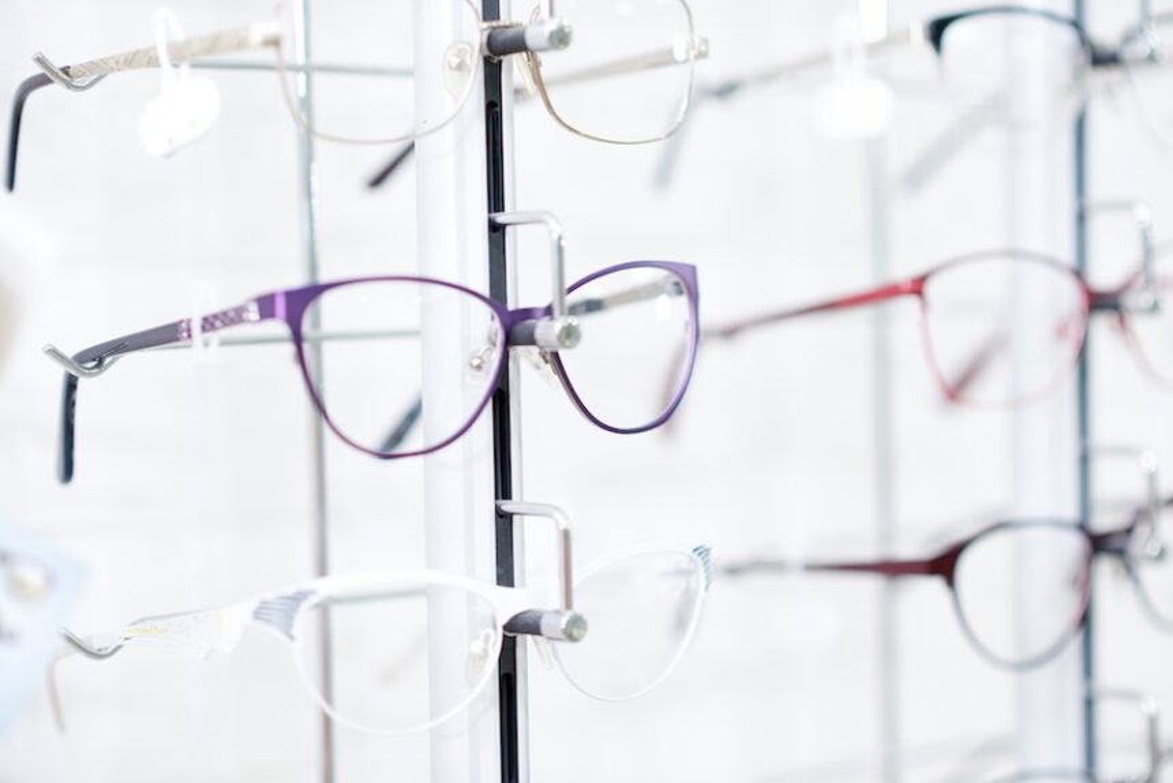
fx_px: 2770
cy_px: 392
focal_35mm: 85
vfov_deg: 16.1
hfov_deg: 23.9
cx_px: 586
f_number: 2.8
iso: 640
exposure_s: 1/160
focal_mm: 85
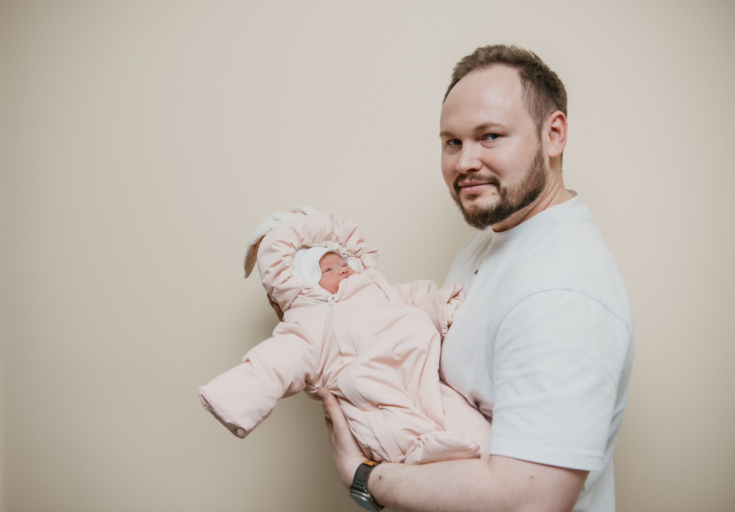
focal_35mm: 42
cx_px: 344
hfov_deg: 45.9
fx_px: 867
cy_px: 261
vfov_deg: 32.9
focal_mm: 38
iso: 100
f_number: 3.5
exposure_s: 1/160
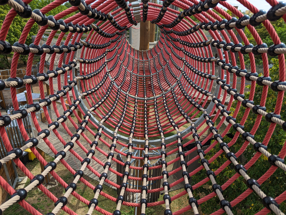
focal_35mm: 24
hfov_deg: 71.5
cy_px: 108
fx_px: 199
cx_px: 143
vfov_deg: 56.9
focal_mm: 6.81
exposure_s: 1/1002
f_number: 1.85
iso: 40
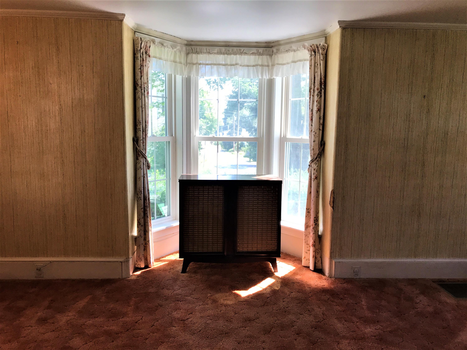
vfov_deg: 49.7
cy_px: 175
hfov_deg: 63.4
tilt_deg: -6.5
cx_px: 234
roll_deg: -0.6
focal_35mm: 28
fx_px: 378
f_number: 1.8
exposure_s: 1/120
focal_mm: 3.99
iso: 32
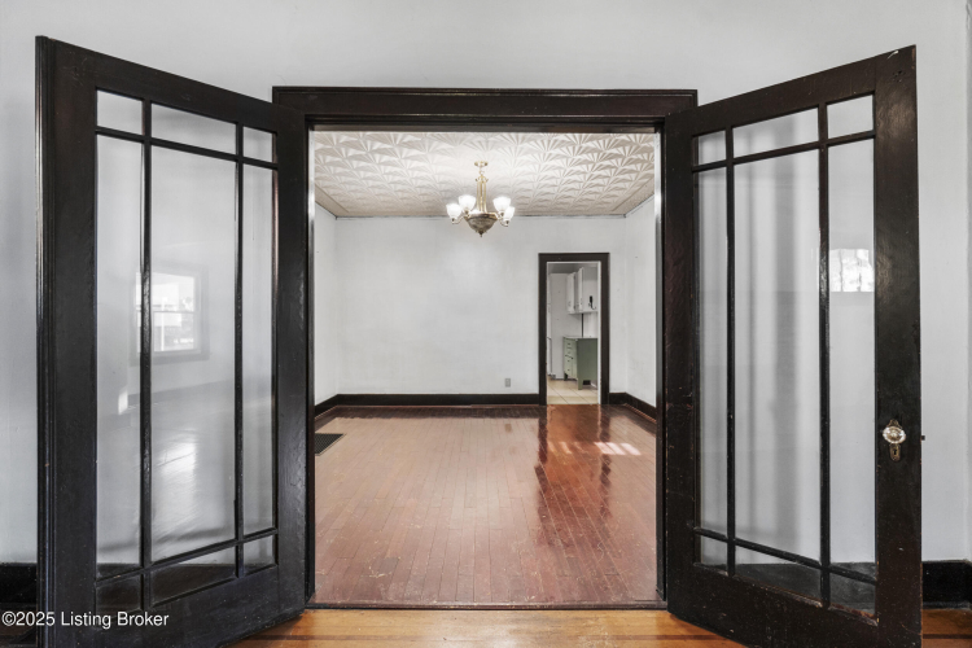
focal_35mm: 16
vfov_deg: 72.1
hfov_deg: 95.0
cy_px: 324
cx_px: 486
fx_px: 445
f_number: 8
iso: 400
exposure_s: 1/1.25
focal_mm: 11
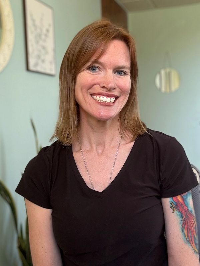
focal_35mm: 30
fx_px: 231
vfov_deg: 60.0
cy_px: 133
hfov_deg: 46.8
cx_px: 100
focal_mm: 2.69
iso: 125
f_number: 1.9
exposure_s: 1/60
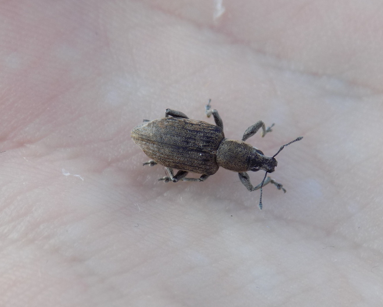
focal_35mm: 149
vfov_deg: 10.4
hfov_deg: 12.9
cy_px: 138
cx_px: 213
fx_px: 1690
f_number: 4.8
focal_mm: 20.9
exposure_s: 1/125
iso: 80
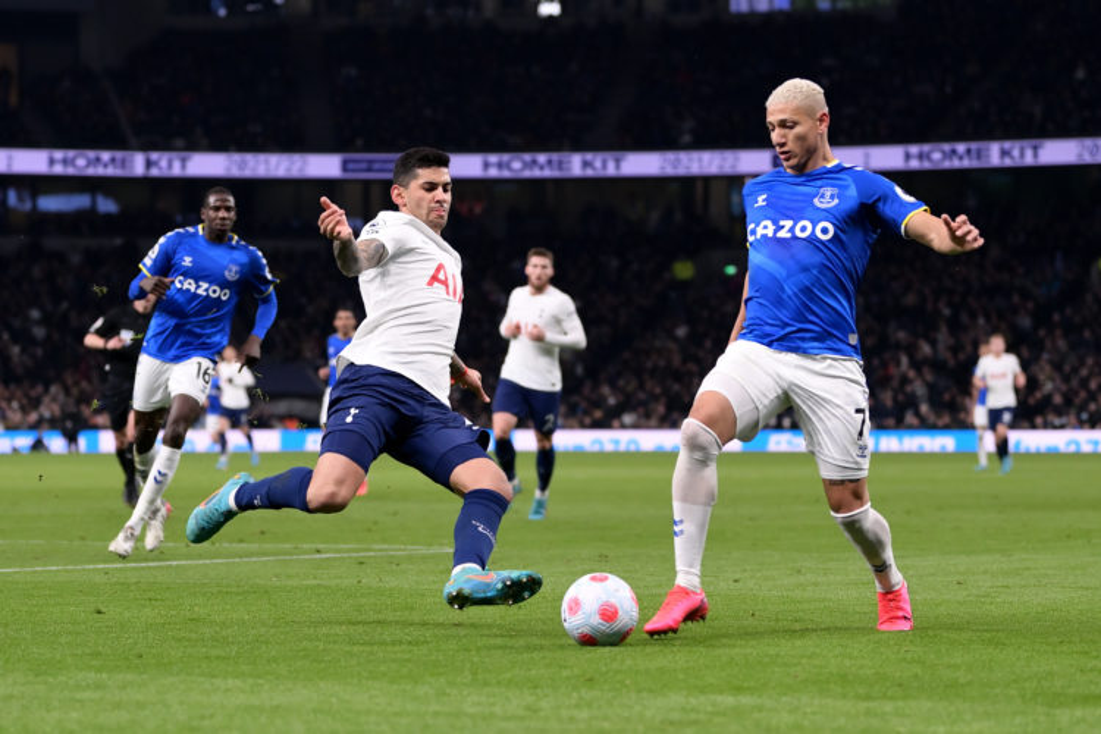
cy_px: 367
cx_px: 550
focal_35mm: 95
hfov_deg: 21.5
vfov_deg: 14.4
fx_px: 2905
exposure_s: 1/2000
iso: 2000
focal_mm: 95
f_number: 2.8
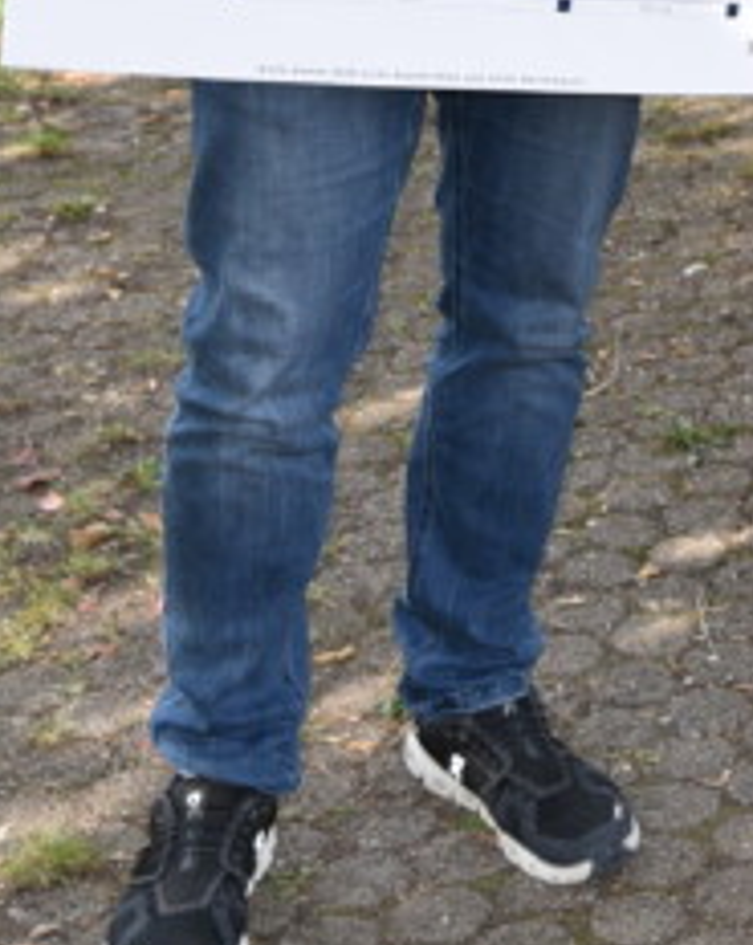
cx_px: 1160
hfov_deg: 12.9
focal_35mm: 112
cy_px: -312
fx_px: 3126
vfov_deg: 16.2
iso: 140
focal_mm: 27
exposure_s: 1/125
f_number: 5.6
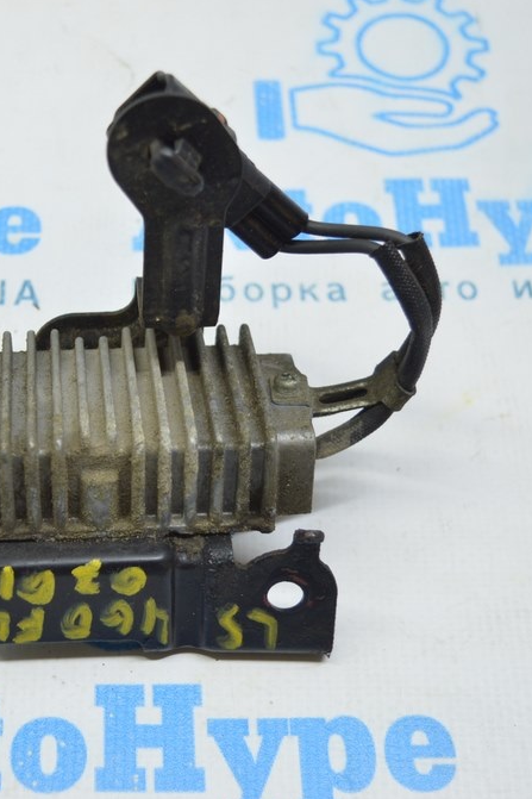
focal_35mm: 62
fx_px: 1370
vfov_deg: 32.5
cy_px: 398
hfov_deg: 21.5
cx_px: 62
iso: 400
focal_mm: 27
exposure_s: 1/50
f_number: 4
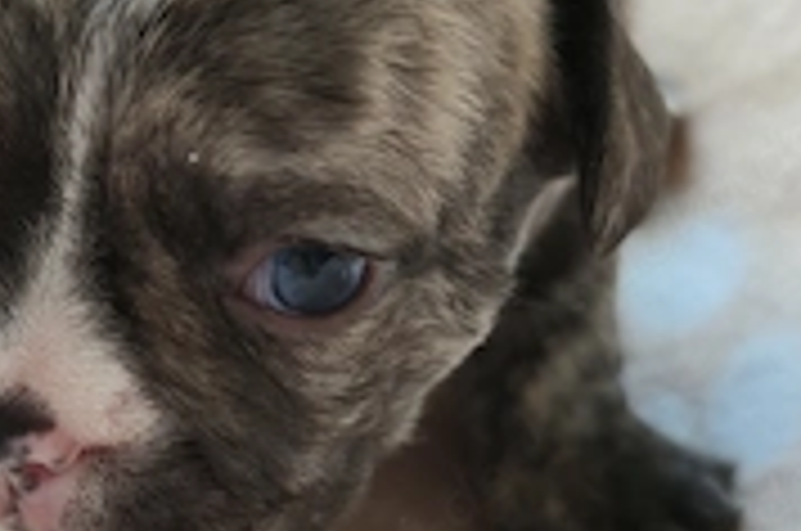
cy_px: 284
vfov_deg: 16.6
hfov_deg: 24.6
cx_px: 234
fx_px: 1821
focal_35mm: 82
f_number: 1.67
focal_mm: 8.71
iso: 400
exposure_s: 1/400
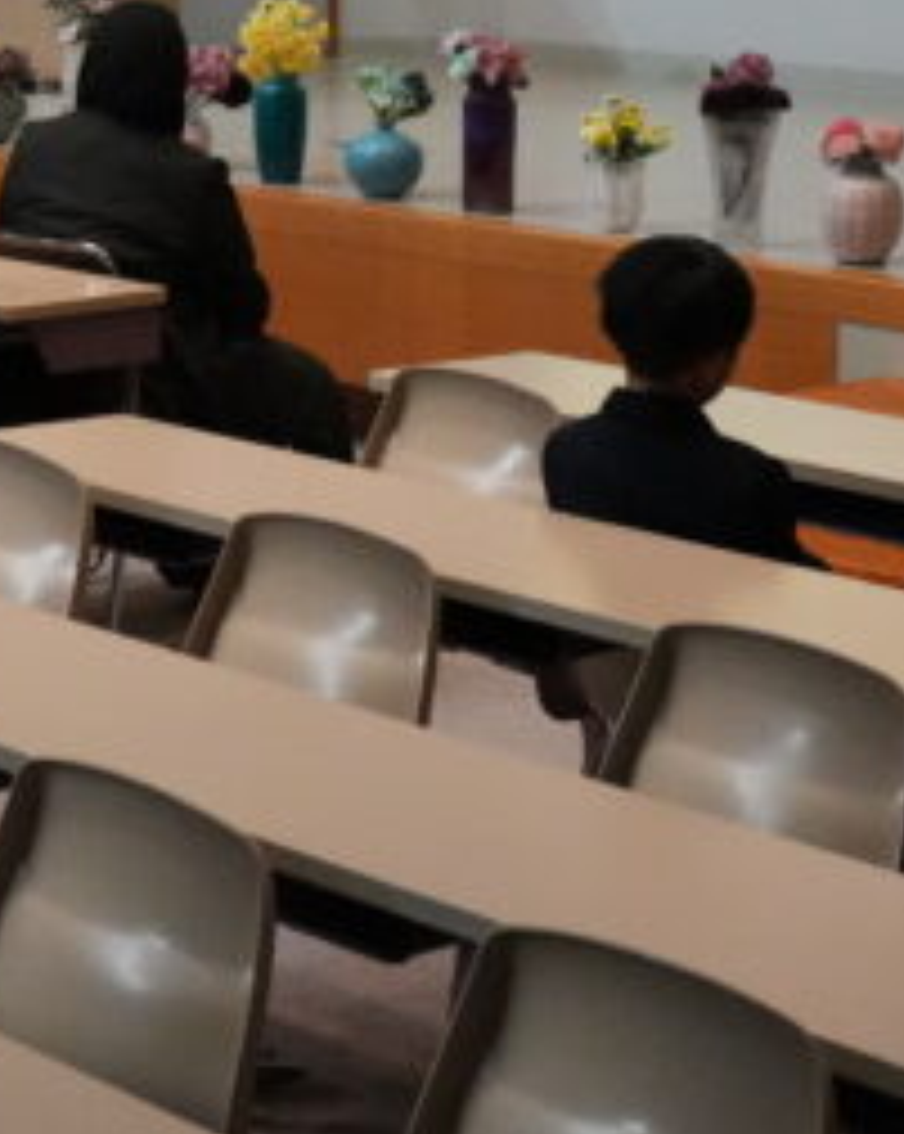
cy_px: 90
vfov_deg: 17.6
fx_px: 3599
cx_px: -211
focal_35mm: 107
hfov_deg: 13.9
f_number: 5.6
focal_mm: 25
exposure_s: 1/400
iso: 6400
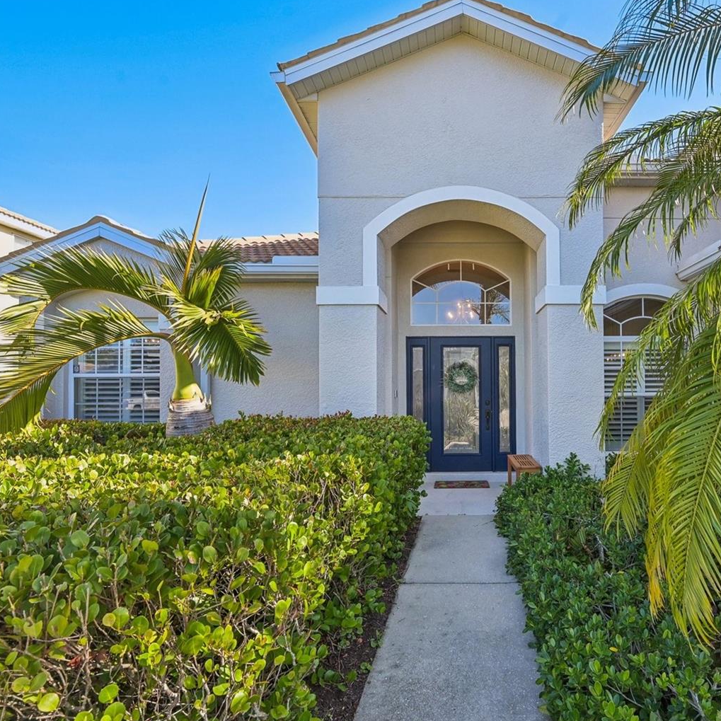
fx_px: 487
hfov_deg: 71.3
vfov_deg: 73.0
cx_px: 468
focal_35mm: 21
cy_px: 355
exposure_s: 1/200
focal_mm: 15.5
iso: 400
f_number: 8
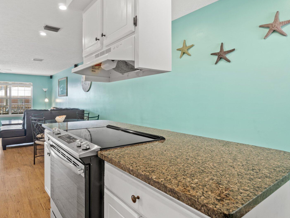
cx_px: 109
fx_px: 176
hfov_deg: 77.6
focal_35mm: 21
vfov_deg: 63.4
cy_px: 99
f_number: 8
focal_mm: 10
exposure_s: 1.3
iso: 400
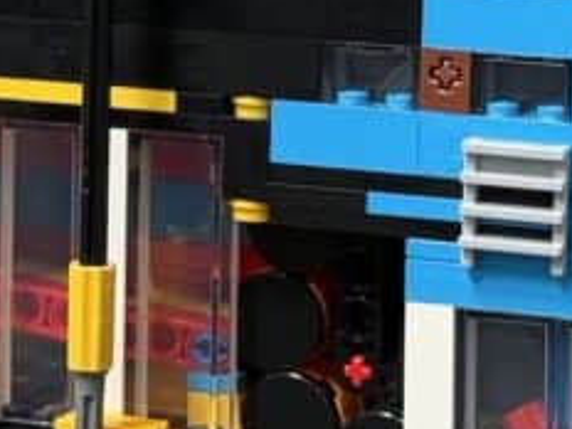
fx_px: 3503
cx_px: 207
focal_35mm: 212
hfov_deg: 9.3
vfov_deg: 7.0
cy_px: -91
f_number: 1.78
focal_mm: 6.76
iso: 200
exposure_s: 1/60
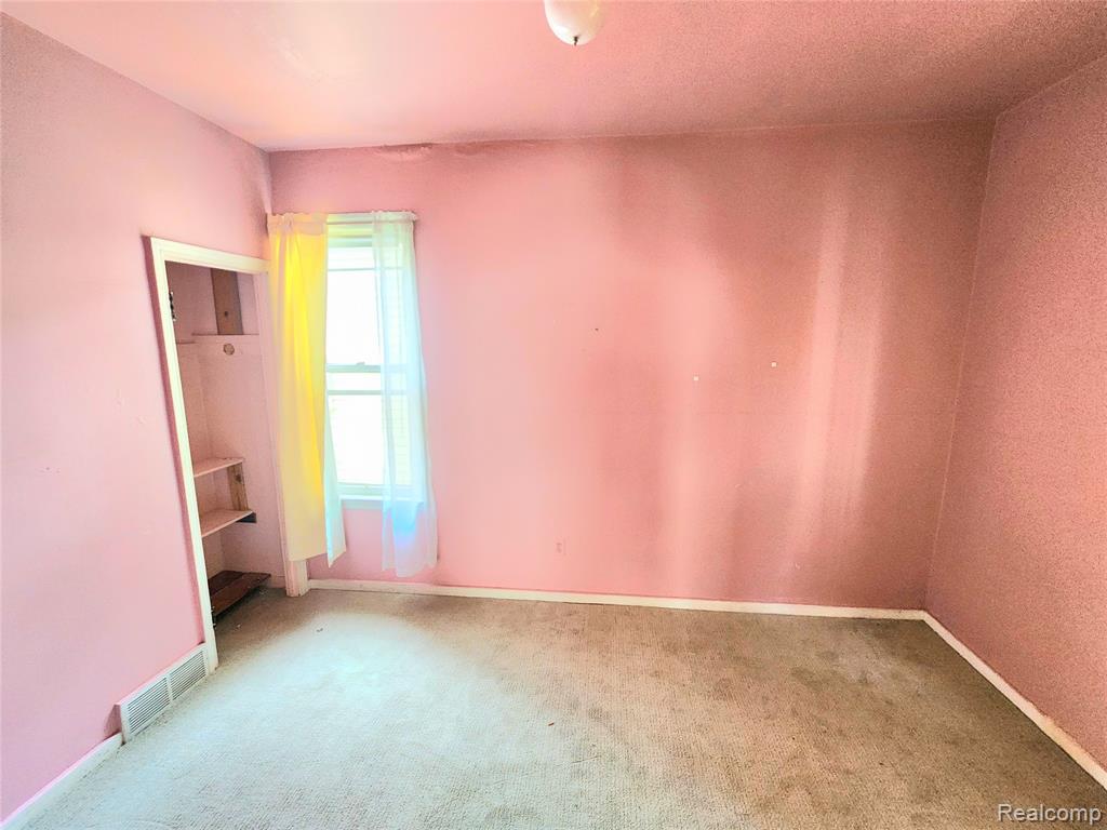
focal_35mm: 13
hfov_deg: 106.2
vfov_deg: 89.9
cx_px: 554
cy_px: 415
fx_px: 416
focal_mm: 2.2
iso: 320
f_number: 2.2
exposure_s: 1/40
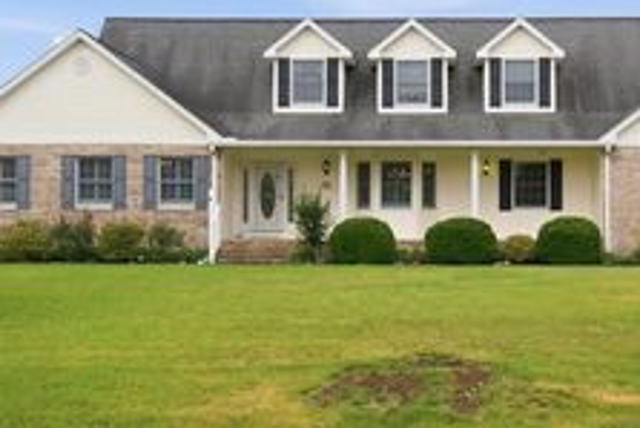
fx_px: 1156
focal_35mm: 65
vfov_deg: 20.7
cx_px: 396
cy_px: 82
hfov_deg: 30.8
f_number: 10
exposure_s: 1/200
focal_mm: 29
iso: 125
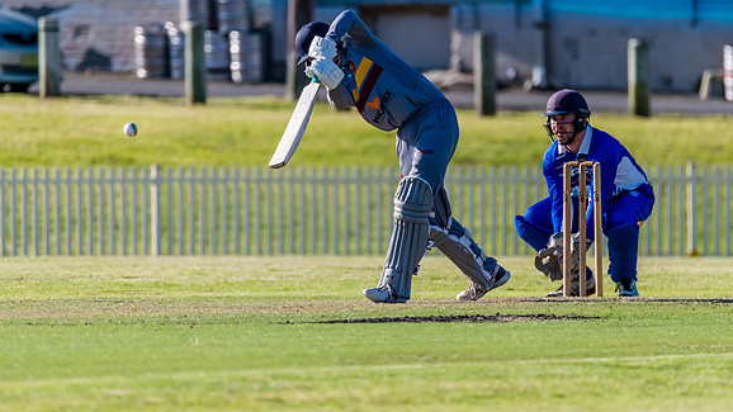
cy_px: 151
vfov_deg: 1.6
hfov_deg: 2.9
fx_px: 14615
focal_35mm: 752
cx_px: 398
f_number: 6.3
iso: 640
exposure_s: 1/2000
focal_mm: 600
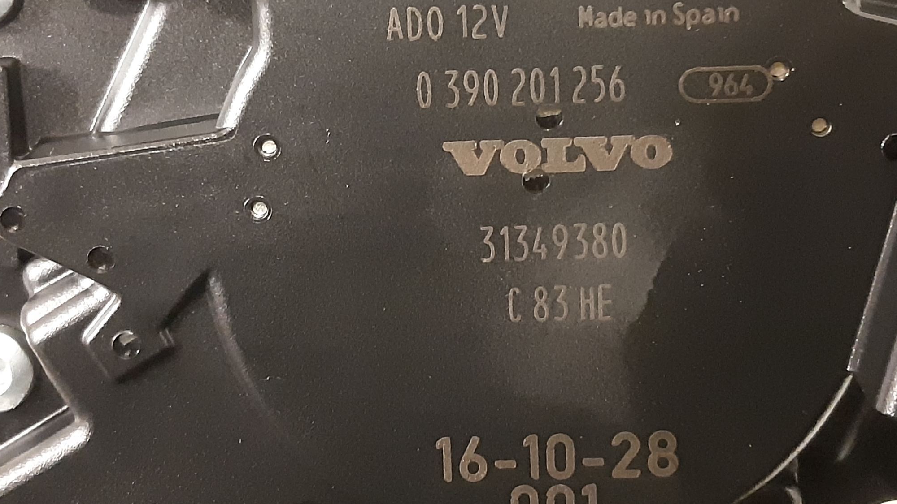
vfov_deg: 39.9
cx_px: 448
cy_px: 193
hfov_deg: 66.1
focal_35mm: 29
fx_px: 690
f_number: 1.7
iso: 640
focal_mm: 3.93
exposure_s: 1/17
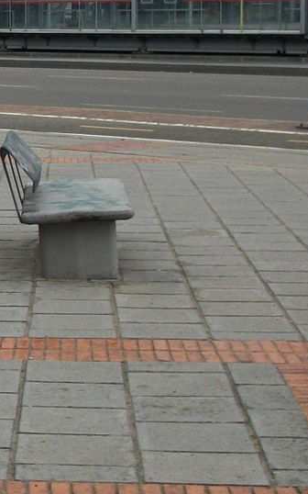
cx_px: -309
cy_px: 68
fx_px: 1626
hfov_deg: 10.0
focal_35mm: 121
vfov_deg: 17.0
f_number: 8.8
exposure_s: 1/60
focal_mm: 5.7
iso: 80
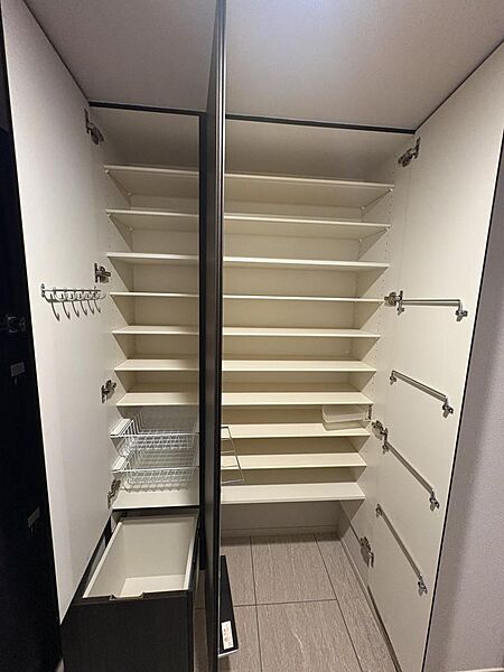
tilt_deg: -8.4
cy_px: 336
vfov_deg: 102.1
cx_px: 252
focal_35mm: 14
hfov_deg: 85.7
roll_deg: -1.7
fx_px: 272
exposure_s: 1/60
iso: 500
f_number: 2.2
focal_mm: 2.22
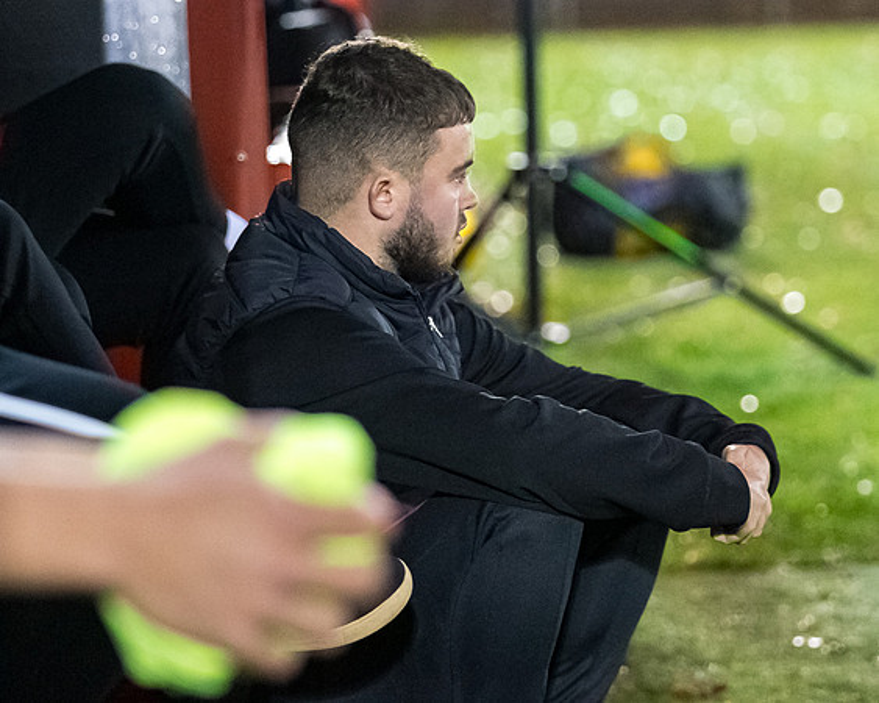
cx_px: 428
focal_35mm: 186
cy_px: 316
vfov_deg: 8.3
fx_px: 4828
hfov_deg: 10.4
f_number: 2.8
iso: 6400
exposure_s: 1/400
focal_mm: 98
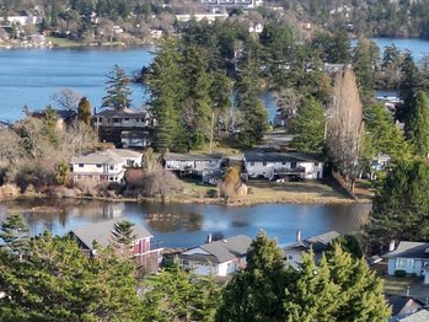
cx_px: 77
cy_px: 519
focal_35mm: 110
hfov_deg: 17.7
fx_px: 1364
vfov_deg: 12.6
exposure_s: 1/100
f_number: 1.7
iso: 110
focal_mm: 6.72
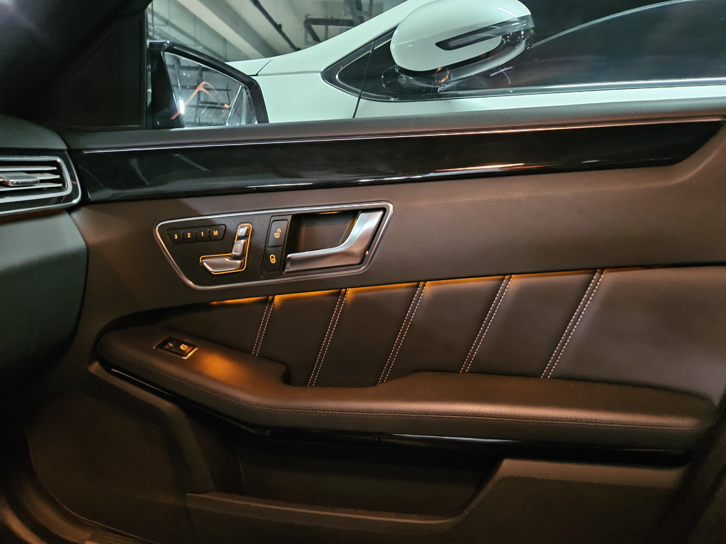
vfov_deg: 58.9
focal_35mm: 23
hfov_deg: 73.9
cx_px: 363
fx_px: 482
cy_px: 272
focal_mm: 5.4
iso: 1600
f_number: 1.8
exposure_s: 1/15
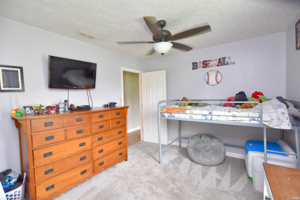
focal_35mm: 15
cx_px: 150
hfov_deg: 100.4
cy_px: 100
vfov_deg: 77.3
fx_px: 125
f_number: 3.5
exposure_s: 1/60
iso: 800
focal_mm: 10
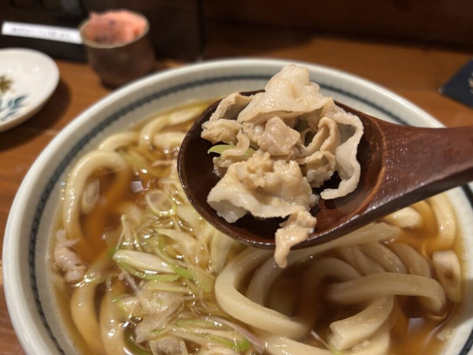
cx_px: 236
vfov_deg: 53.1
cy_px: 178
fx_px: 355
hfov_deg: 67.3
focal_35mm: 26
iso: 400
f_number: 1.6
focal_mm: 5.96
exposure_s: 1/50
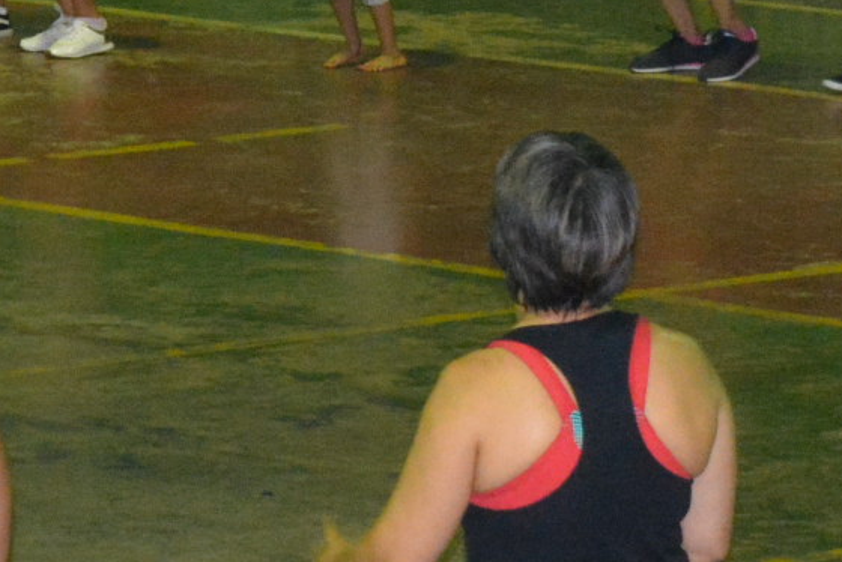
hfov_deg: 5.1
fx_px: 9383
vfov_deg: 3.4
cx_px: 419
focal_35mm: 401
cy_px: 201
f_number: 5.6
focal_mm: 50
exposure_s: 1/60
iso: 3200
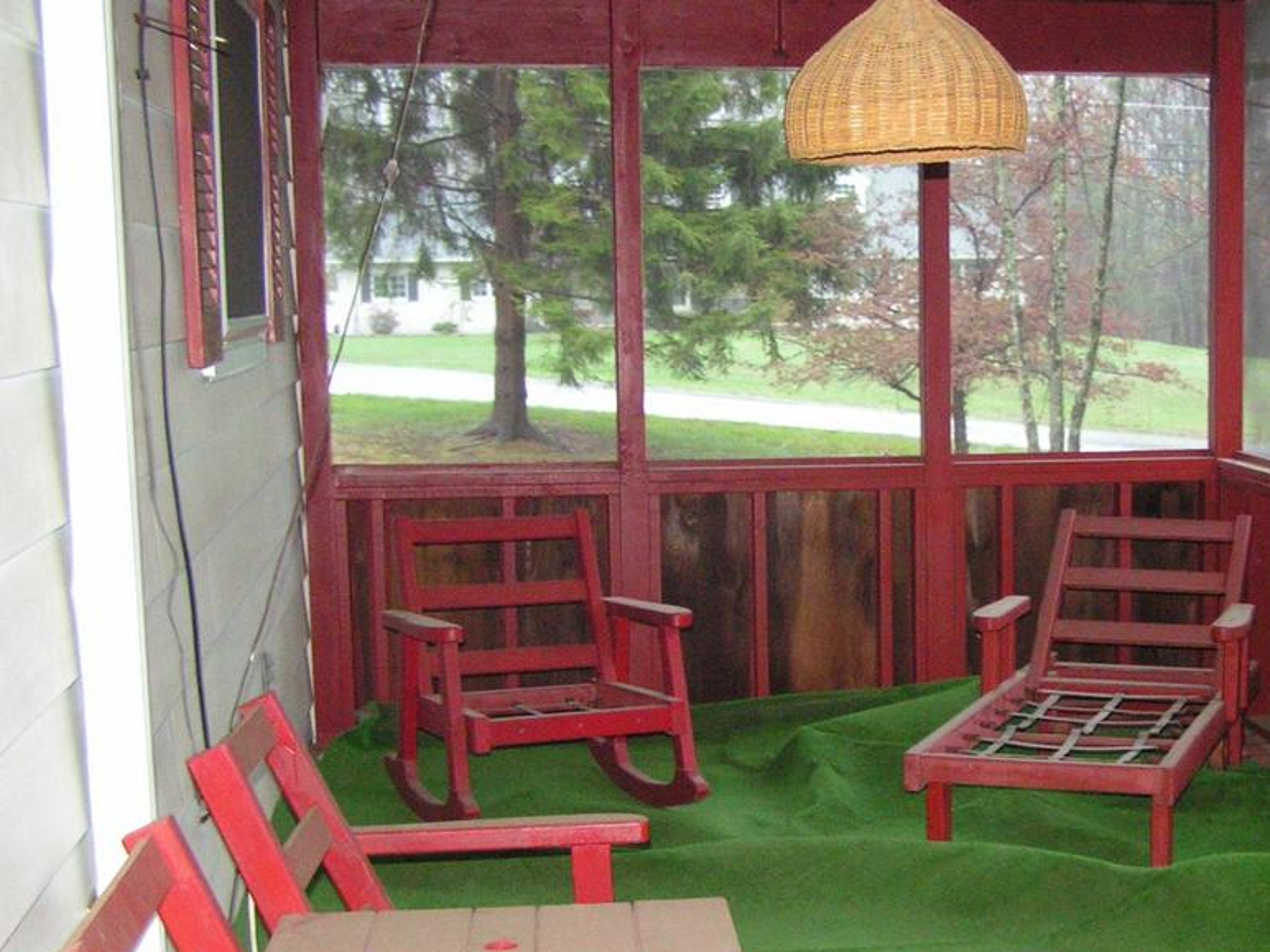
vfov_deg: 23.2
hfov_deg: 30.1
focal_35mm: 63
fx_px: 2311
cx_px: 995
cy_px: 605
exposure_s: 1/40
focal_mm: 6.3
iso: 200
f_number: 2.8
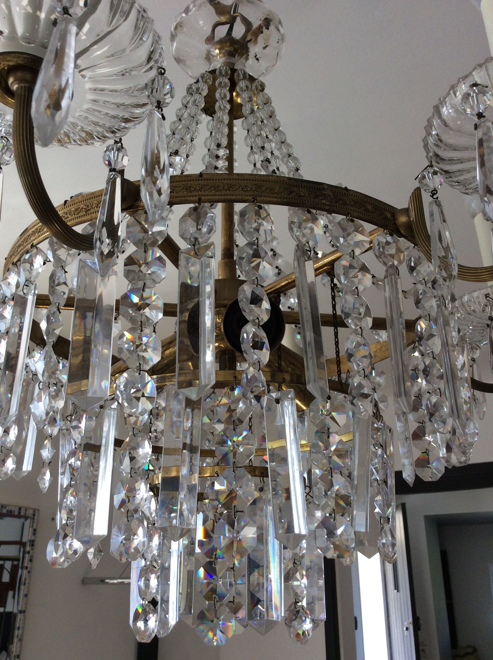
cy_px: 330
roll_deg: +0.9
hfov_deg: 44.1
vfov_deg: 56.9
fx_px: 609
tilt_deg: +22.5
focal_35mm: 32
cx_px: 246
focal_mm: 3.3
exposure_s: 1/100
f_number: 2.4
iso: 50
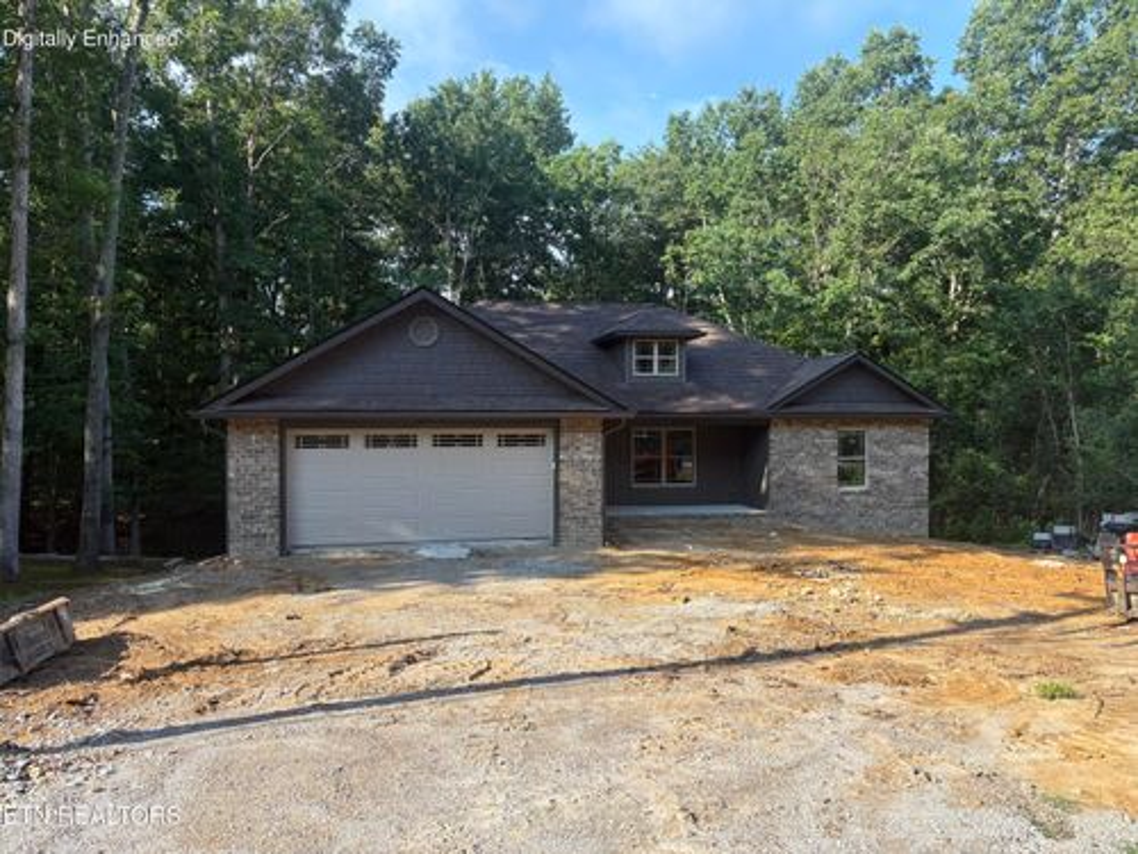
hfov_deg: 67.3
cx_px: 569
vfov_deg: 53.1
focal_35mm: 26
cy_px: 427
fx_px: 855
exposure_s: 1/1099
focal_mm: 5.96
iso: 50
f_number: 1.6
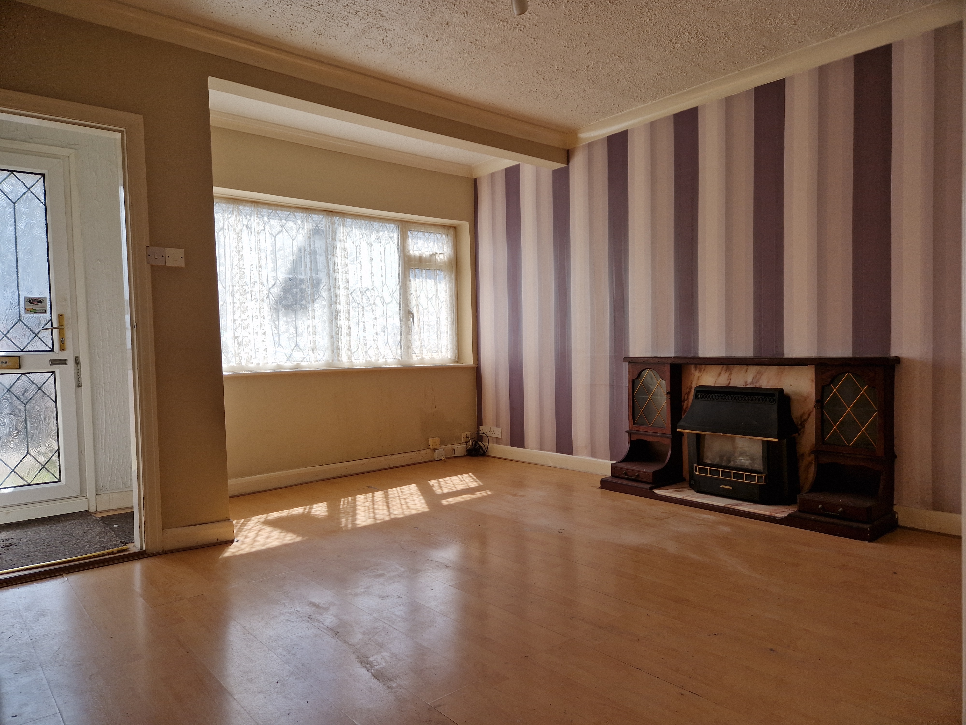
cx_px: 483
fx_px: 642
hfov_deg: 73.9
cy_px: 362
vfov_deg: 58.9
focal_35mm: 23
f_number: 1.8
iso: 50
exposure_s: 1/446
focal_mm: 5.4
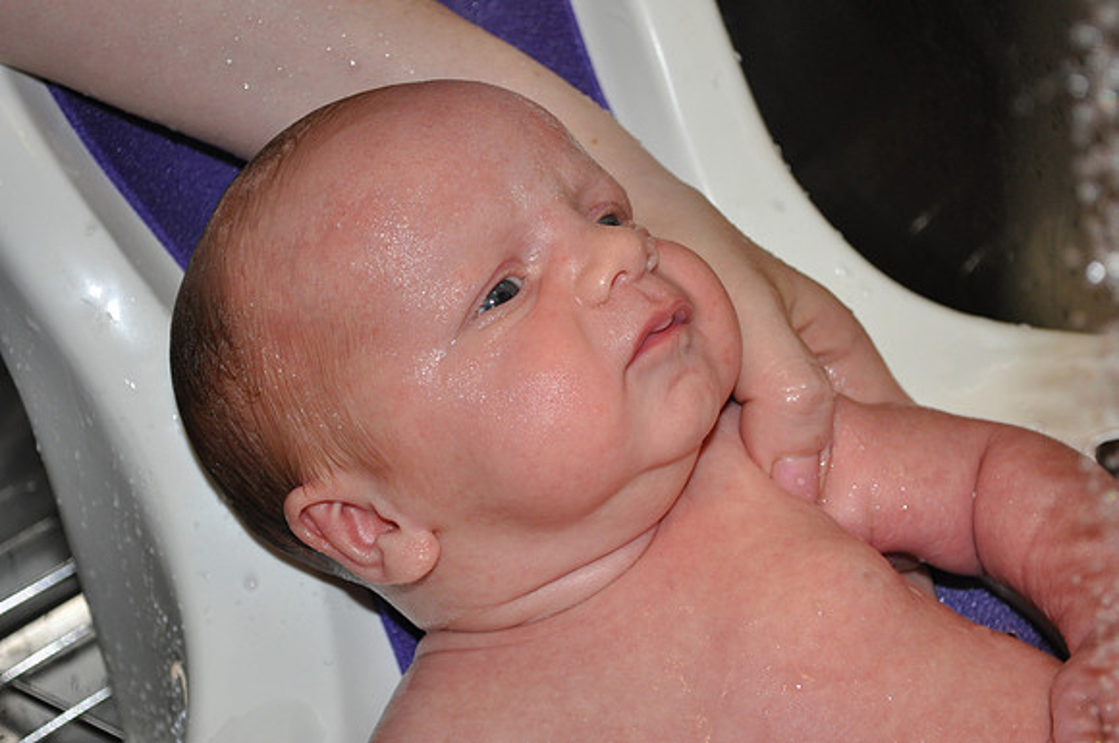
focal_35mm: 82
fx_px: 2561
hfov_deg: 24.6
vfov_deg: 16.5
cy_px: 372
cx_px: 560
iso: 800
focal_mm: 55
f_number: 5.6
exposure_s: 1/60
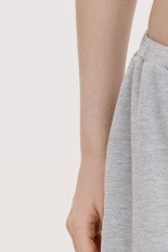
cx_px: 280
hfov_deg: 5.0
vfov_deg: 7.3
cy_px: 488
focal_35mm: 274
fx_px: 1915
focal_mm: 62
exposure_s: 1/125
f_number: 9
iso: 200
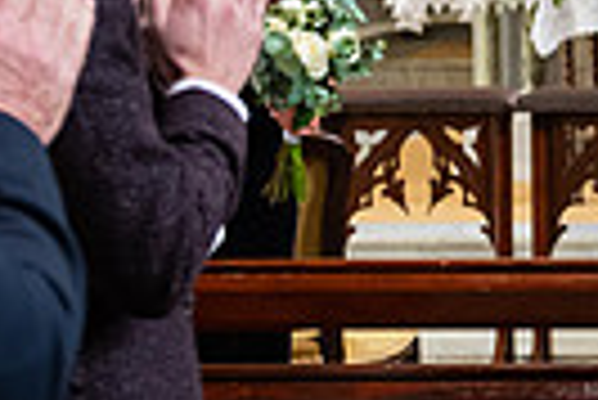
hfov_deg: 9.9
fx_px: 3193
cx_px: 1183
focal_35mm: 192
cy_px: -43
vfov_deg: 7.1
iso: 1000
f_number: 3.5
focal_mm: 44
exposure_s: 1/250
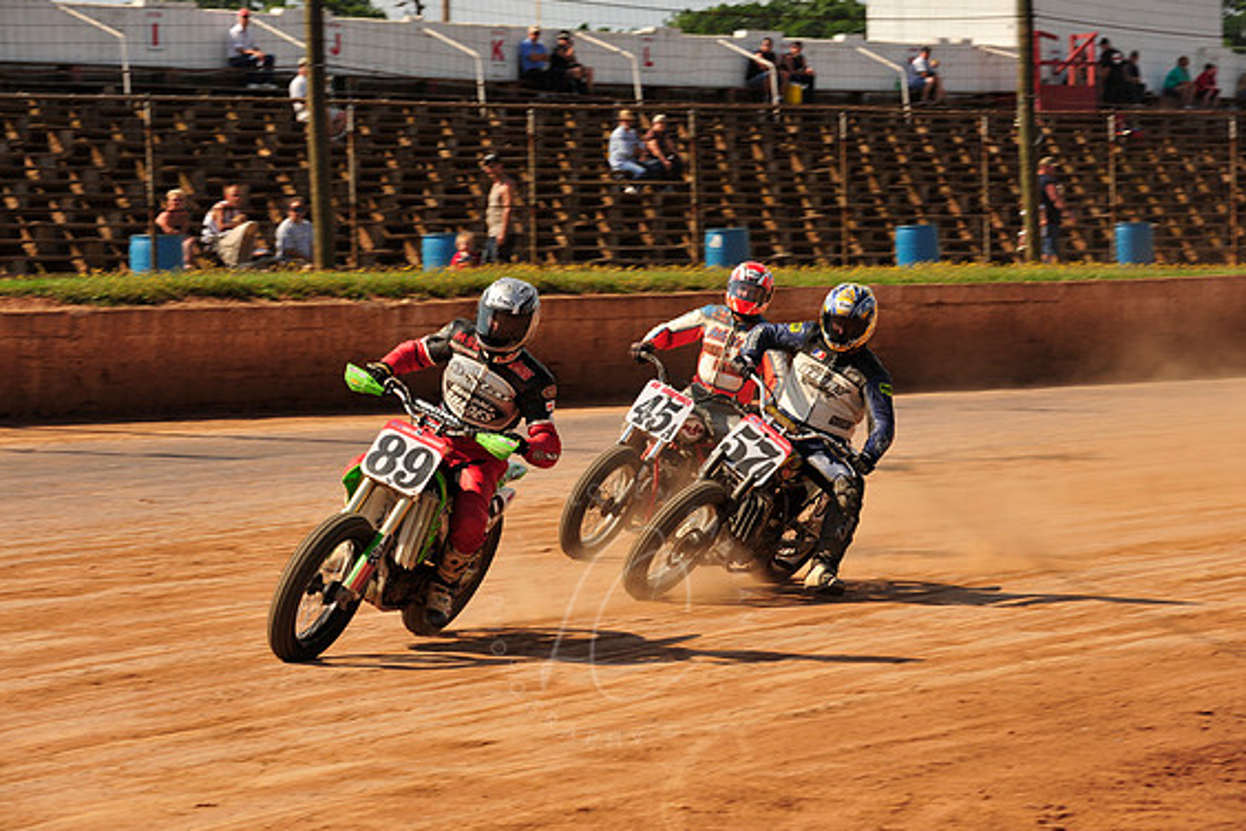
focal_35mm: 149
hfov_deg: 13.8
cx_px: 619
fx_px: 5157
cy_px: 411
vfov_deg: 9.2
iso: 200
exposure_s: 1/400
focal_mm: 145
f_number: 10
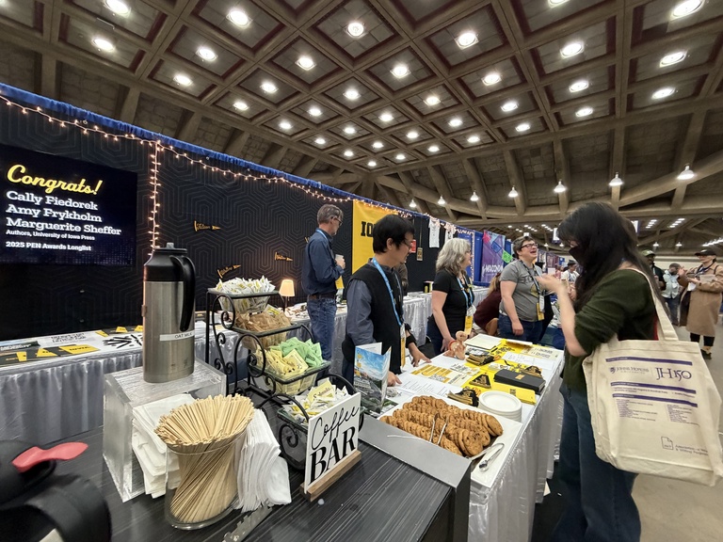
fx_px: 292
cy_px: 271
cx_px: 362
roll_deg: -0.6
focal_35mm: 14
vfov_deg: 85.7
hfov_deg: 102.1
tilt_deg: -0.6
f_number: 2.2
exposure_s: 1/60
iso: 500
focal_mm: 2.22
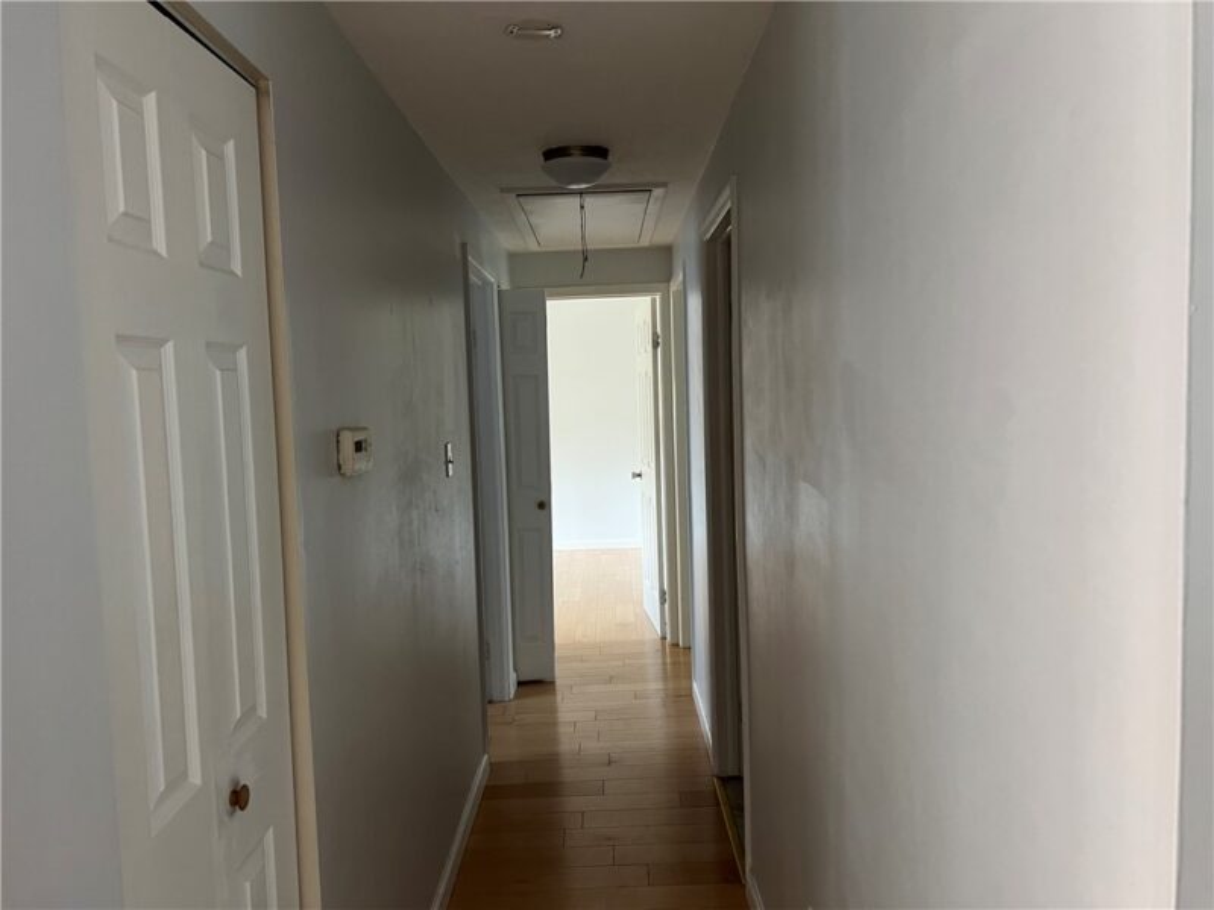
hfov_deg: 67.3
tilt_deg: -4.7
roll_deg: +2.4
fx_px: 912
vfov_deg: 53.1
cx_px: 607
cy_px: 455
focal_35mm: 26
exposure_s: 1/60
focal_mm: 5.7
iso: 125
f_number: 1.5
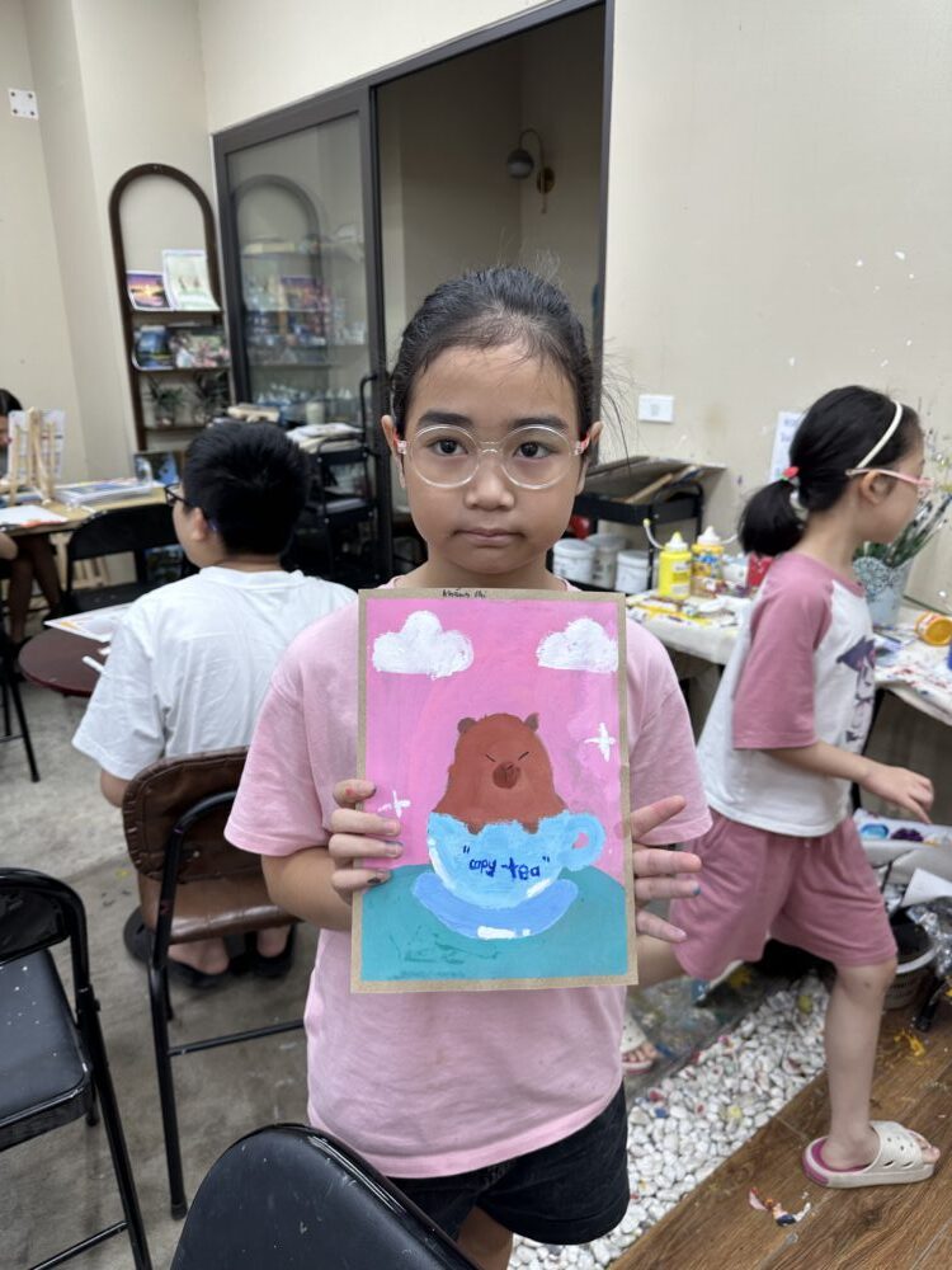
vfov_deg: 71.6
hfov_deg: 56.8
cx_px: 476
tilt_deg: -18.0
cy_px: 635
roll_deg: +0.4
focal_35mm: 24
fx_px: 880
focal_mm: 6.86
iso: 64
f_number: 1.78
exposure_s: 1/100
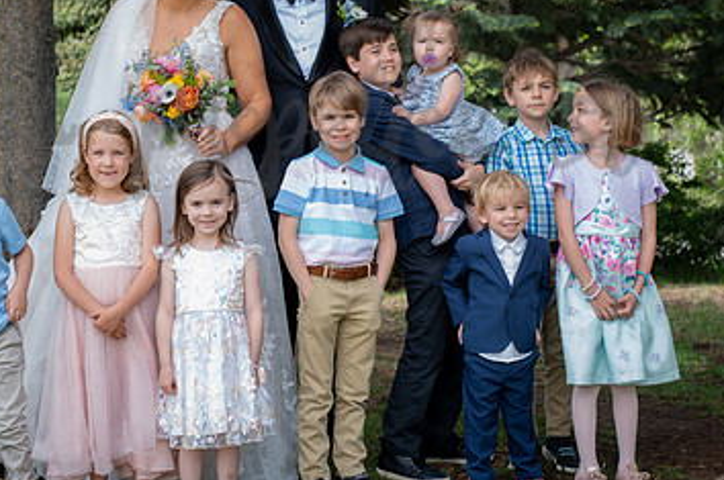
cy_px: 110
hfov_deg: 24.8
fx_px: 1647
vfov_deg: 16.5
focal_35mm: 82
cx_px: 317
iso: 125
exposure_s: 1/125
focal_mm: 50
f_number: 4.5
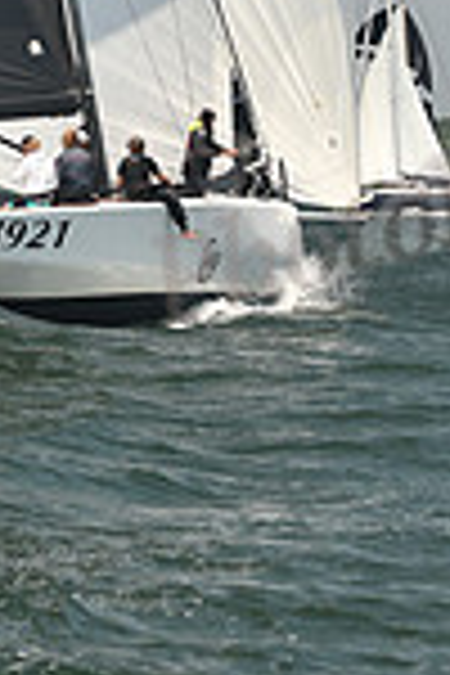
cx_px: -79
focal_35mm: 271
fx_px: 5081
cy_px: -418
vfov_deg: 7.4
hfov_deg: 5.1
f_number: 5.6
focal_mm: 70
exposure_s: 1/640
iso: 250
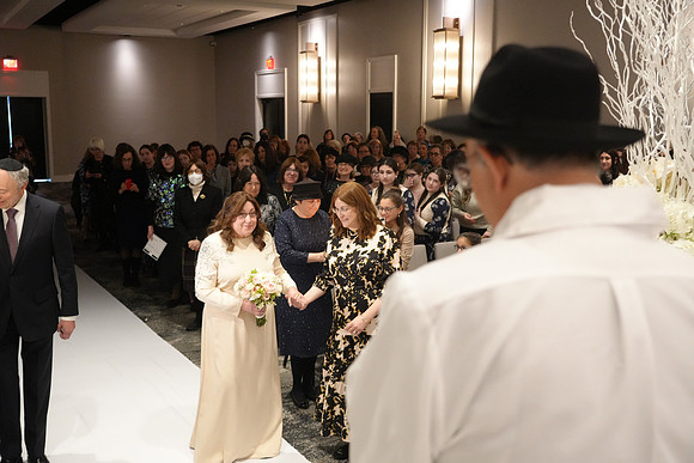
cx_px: 347
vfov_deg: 36.0
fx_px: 713
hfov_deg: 51.9
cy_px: 232
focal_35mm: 37
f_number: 4
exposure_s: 1/80
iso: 8000
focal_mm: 37
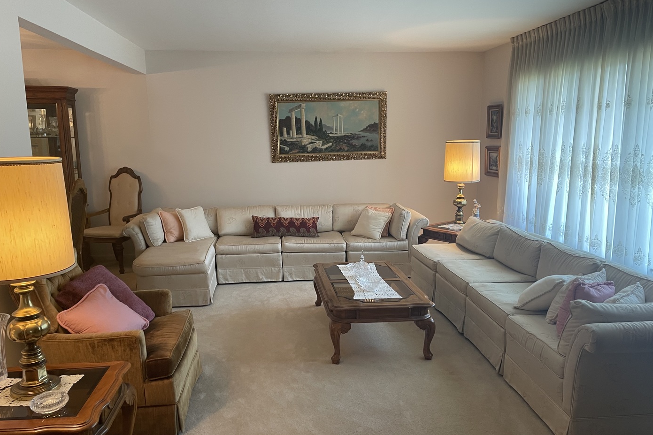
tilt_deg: -10.8
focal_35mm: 28
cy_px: 237
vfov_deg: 46.3
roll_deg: +0.8
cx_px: 324
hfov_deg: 65.5
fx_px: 508
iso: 80
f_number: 1.6
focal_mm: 4.2
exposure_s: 1/60
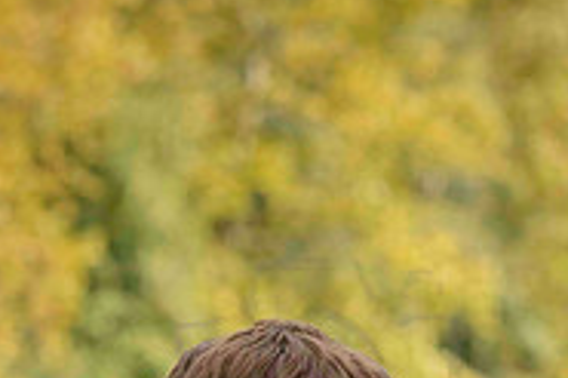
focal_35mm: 292
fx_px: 4603
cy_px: 667
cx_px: 329
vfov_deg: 4.6
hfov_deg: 7.1
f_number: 7.1
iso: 800
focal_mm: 120
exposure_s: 1/640
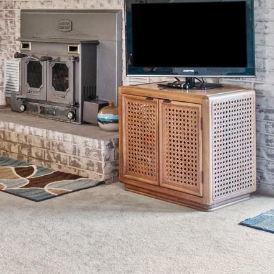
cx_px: 92
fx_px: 711
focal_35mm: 79
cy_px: 15
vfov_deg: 21.2
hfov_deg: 21.7
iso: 250
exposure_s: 1/1.67
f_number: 9
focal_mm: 11
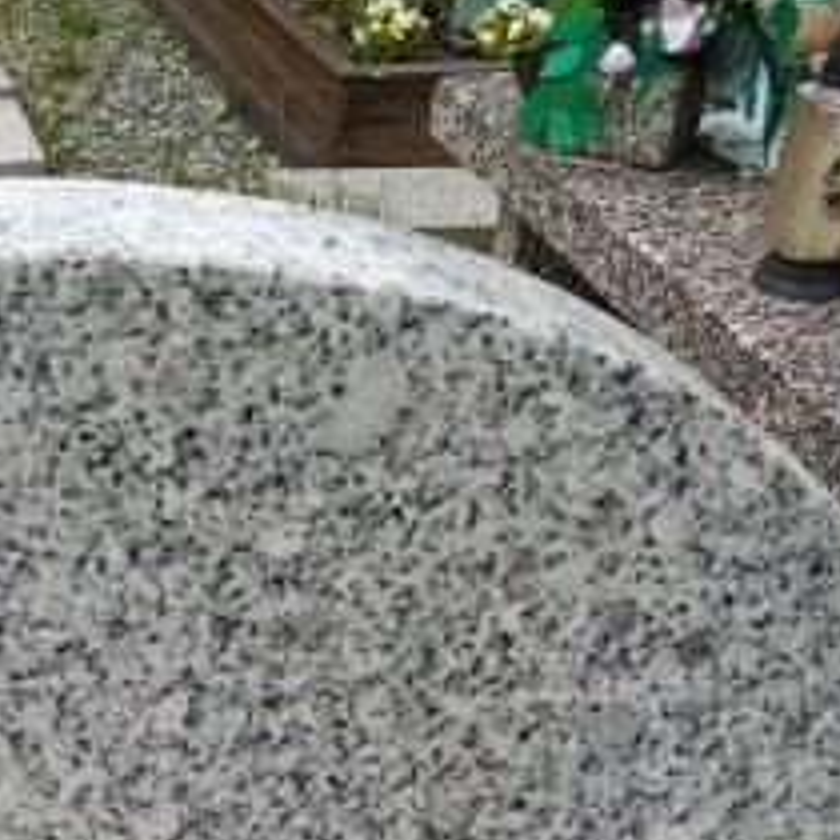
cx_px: -68
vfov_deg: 22.3
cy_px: 1064
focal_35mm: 70
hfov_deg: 23.3
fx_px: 1922
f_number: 1.8
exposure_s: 1/1182
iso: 107
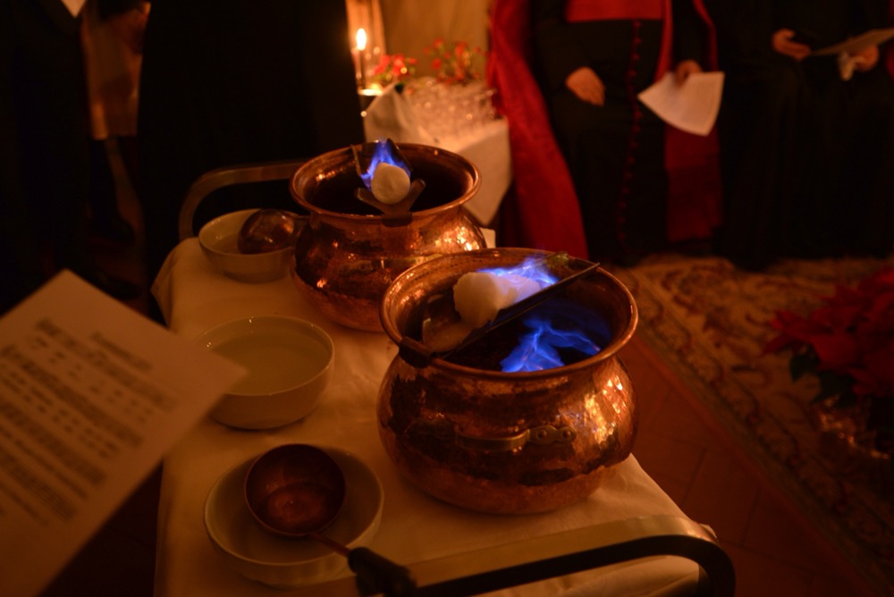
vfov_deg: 37.9
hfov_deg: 54.4
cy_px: 298
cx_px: 447
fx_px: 870
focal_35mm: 35
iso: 1600
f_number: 2.8
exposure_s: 1/10
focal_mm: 35
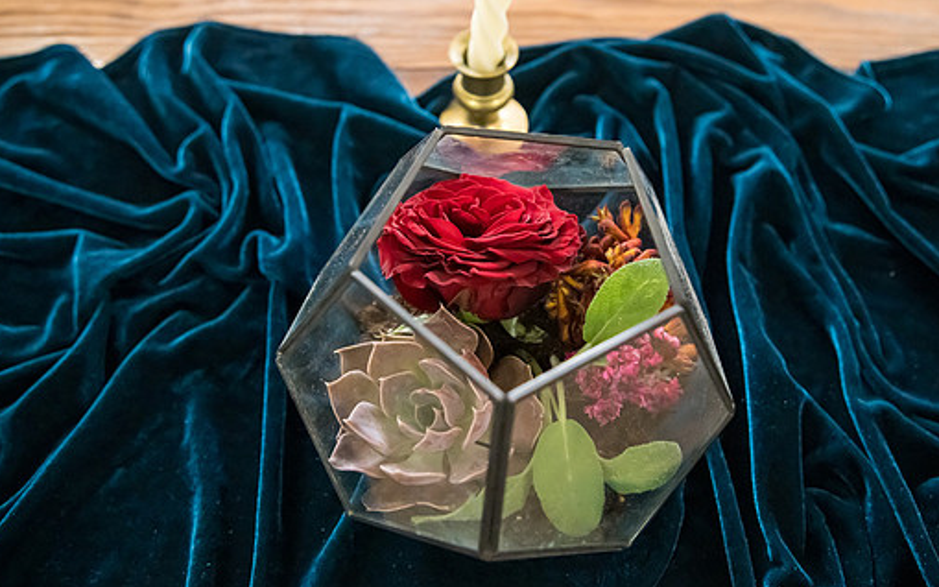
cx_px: 493
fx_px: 921
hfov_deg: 54.0
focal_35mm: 36
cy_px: 239
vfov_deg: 35.2
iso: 12800
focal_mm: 31
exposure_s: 1/320
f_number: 3.5
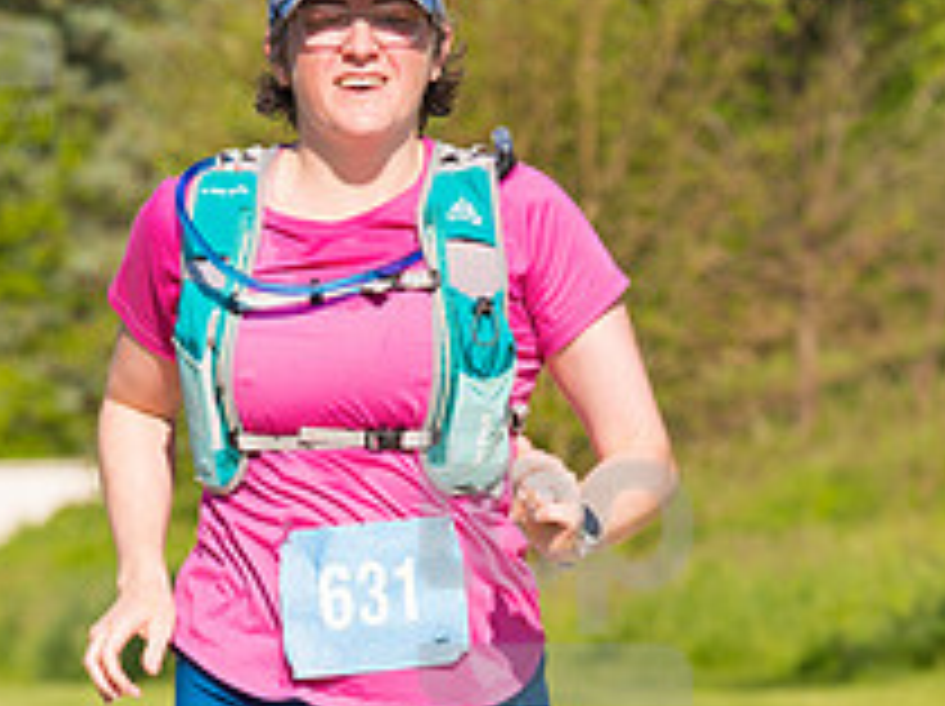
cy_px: 587
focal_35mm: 319
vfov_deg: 4.6
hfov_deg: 6.2
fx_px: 8699
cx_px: 558
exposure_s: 1/2000
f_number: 5.6
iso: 400
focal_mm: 120
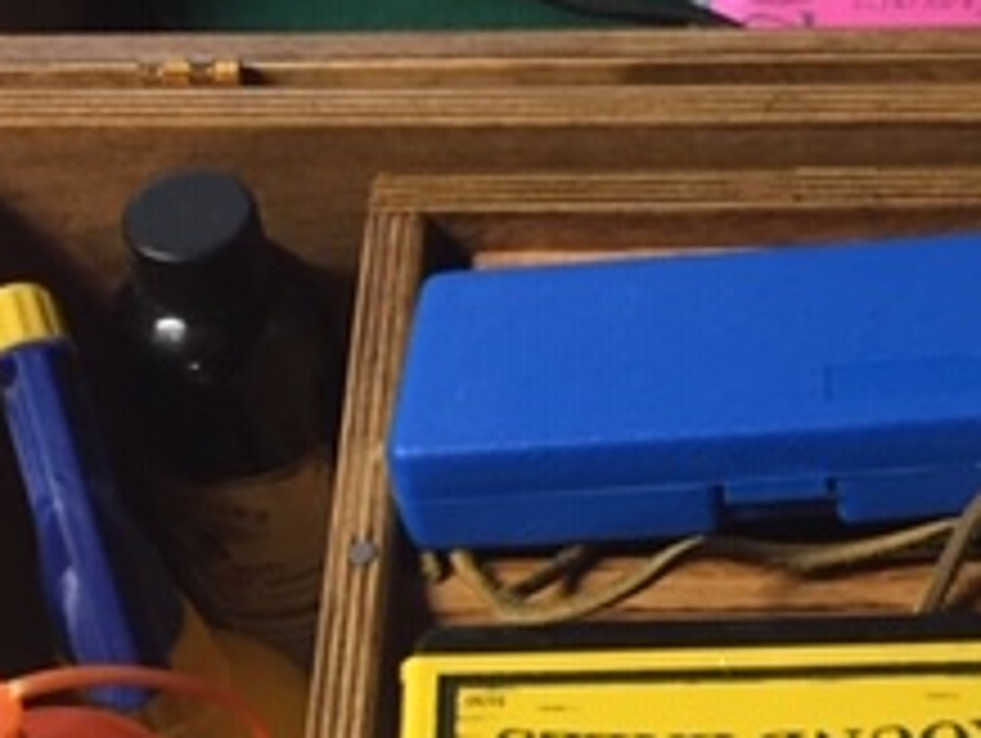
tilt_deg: -52.0
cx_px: 882
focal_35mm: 85
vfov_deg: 17.3
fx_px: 2412
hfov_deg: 22.4
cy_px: 526
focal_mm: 4.15
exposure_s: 1/30
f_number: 2.2
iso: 125
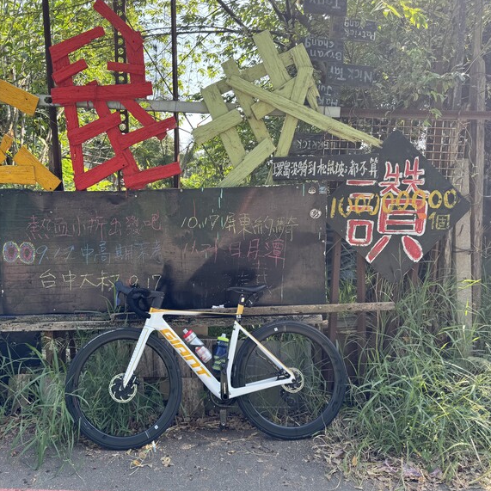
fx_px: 465
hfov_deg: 54.9
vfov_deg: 55.6
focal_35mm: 29
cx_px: 181
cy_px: 241
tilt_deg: -3.5
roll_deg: -0.6
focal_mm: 6.76
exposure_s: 1/448
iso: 80
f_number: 1.78
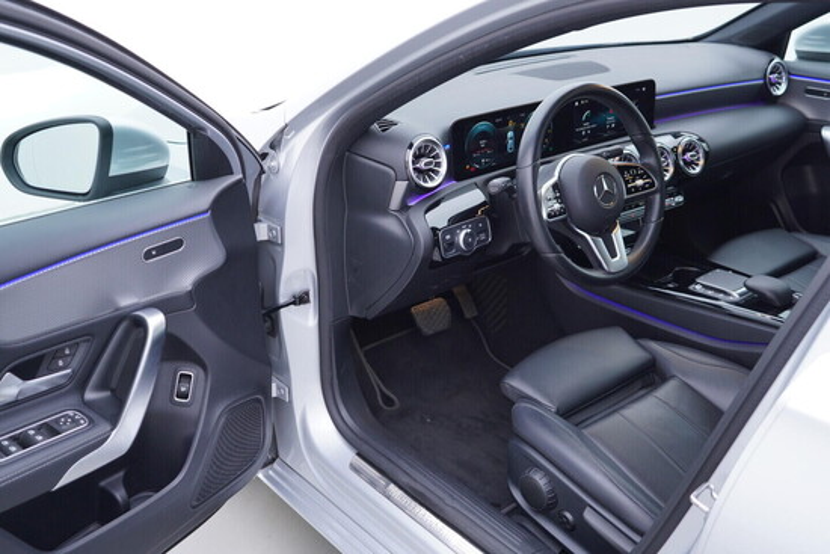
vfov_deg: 36.9
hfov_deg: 53.1
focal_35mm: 36
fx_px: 830
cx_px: 415
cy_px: 277
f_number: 2.8
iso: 125
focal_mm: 24
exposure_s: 1/40
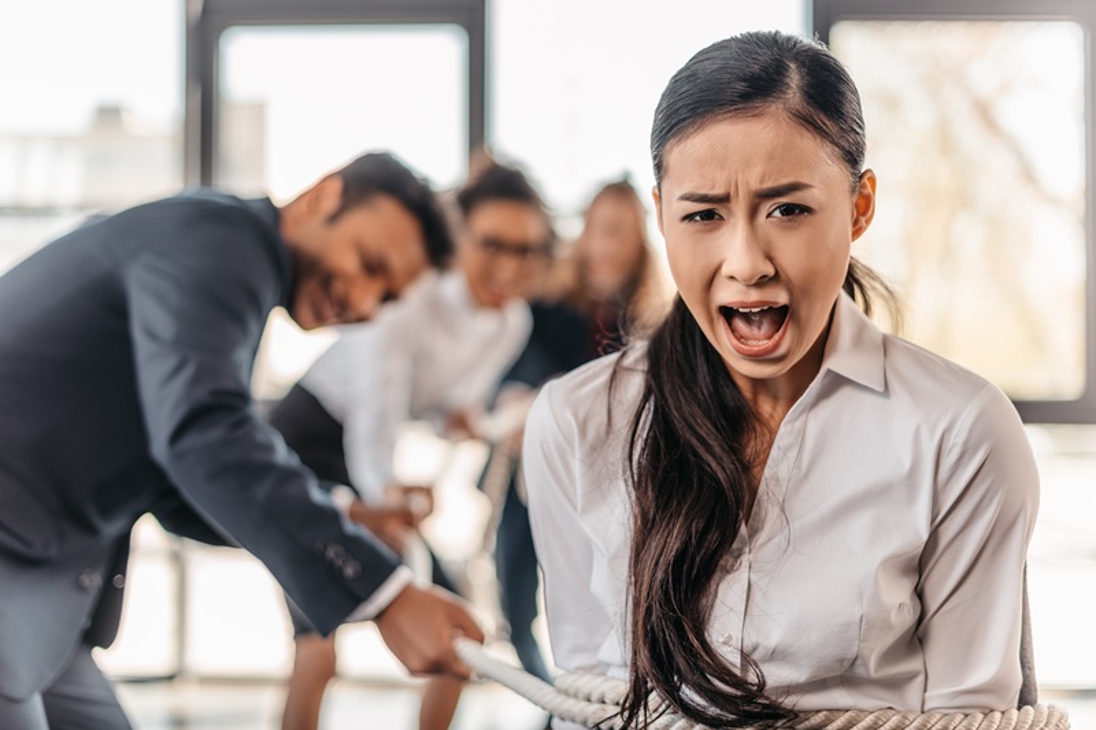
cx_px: 548
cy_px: 365
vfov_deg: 27.0
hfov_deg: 39.6
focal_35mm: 50
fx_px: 1522
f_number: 2
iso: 64
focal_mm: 50
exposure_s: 1/160
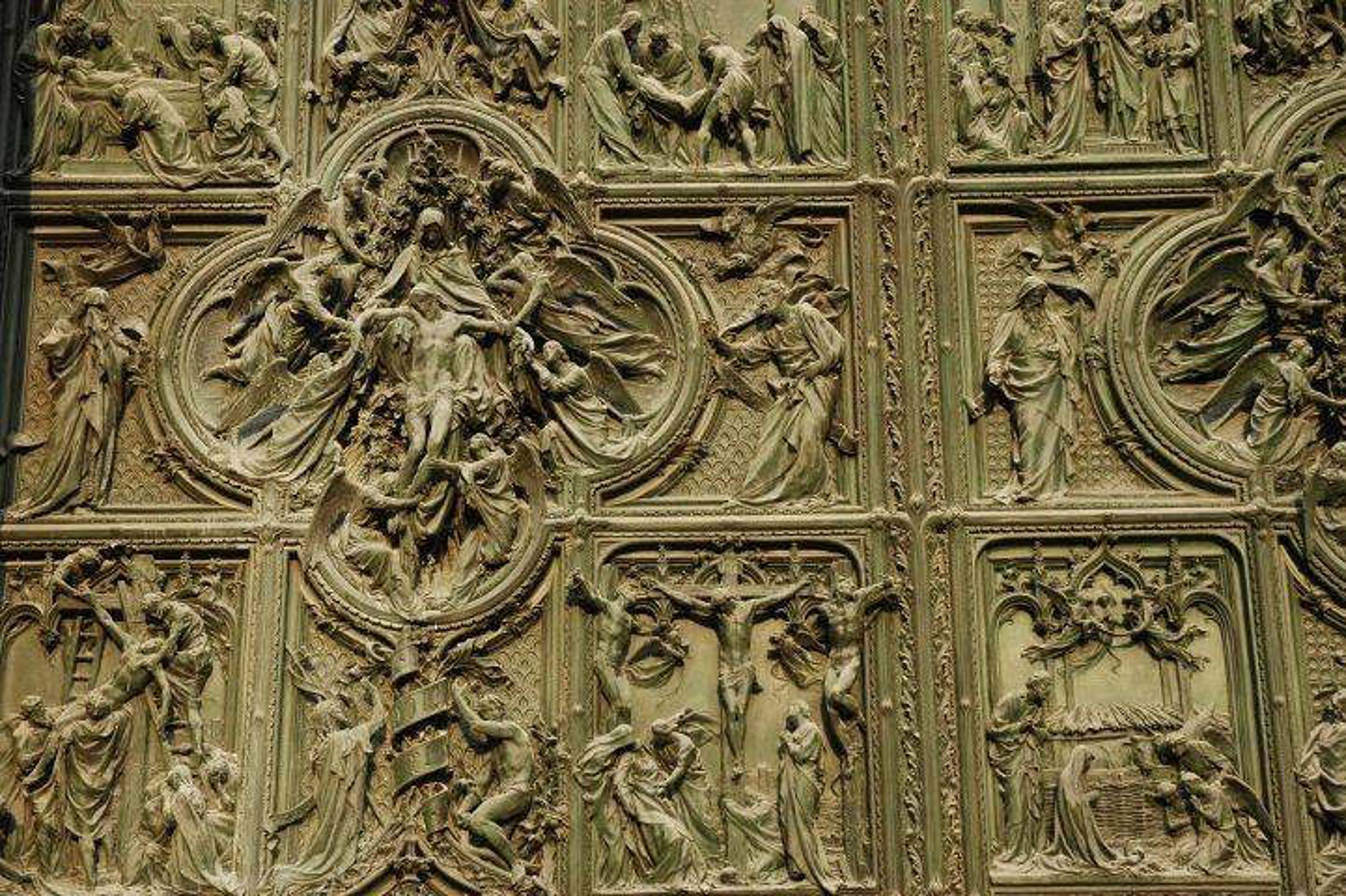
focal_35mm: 66
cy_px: 448
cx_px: 673
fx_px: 2466
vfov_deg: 20.6
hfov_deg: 30.5
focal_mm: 44
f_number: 7.1
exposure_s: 1/100
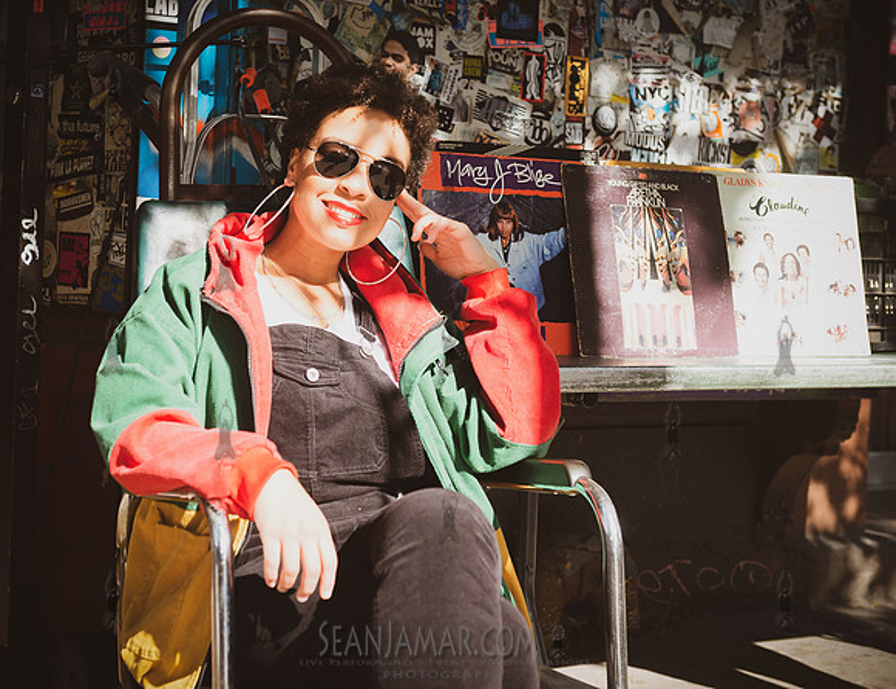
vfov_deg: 22.7
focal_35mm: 65
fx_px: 1710
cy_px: 261
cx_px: 362
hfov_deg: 29.3
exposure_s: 1/400
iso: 200
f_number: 4
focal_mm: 48
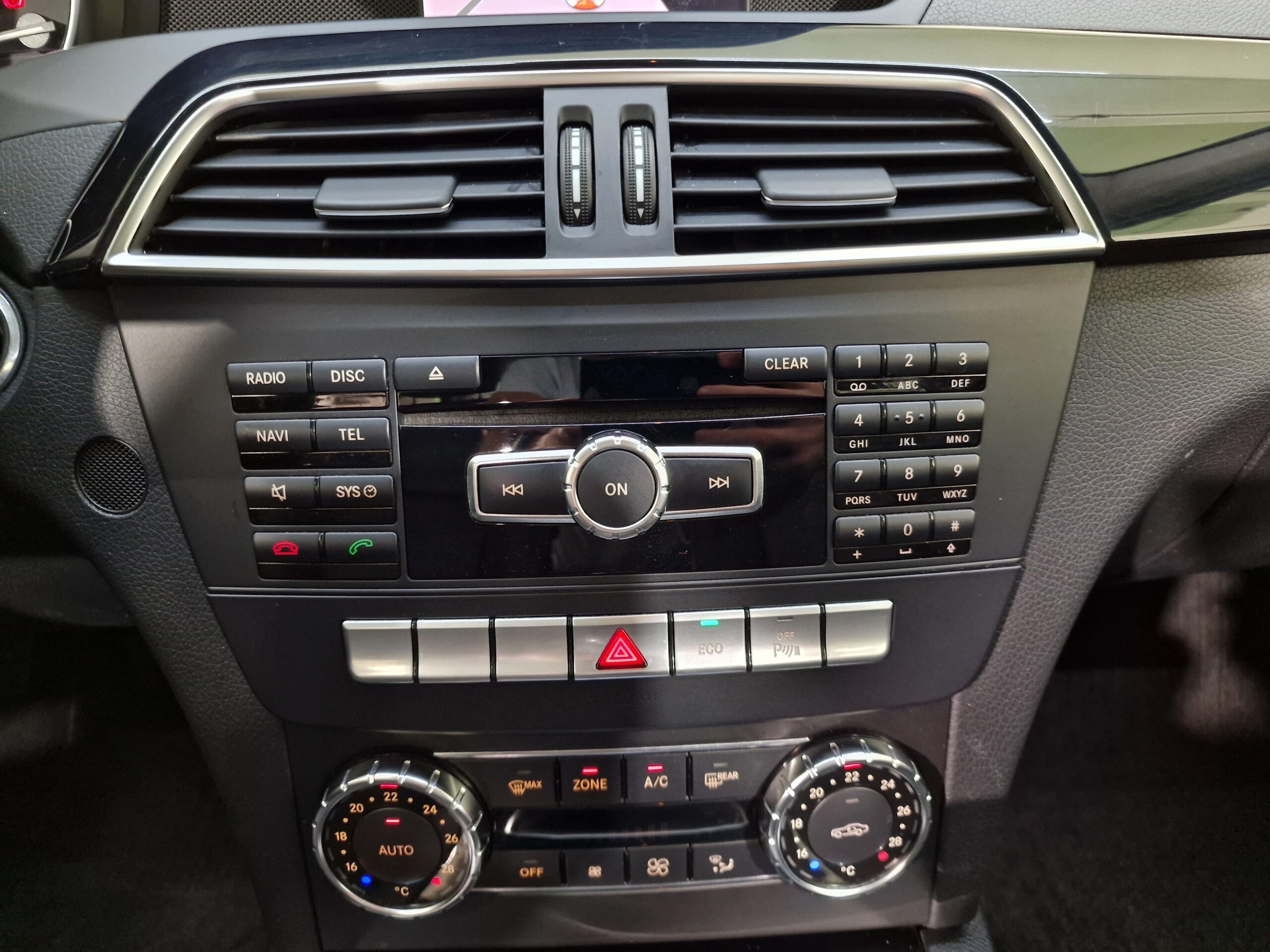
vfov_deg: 58.9
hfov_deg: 73.9
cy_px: 476
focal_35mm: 23
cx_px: 635
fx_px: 844
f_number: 1.8
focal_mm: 6.4
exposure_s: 1/17
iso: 400
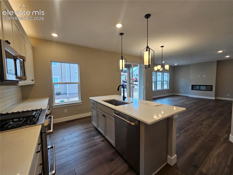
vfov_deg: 89.9
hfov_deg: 106.2
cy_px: 88
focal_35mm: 13
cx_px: 116
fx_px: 88
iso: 80
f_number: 2.2
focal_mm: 2.2
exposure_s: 1/120
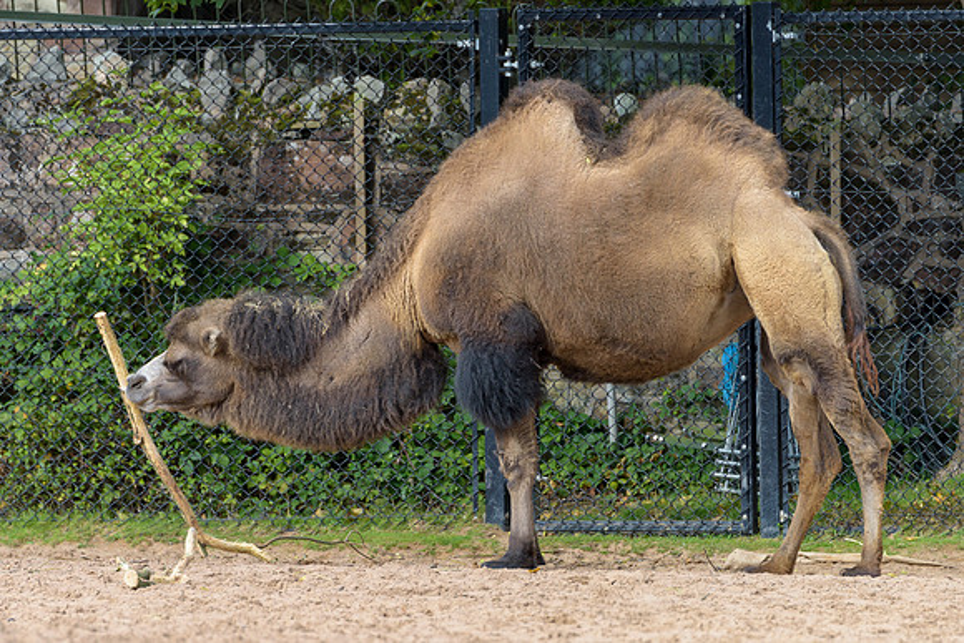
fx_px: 14300
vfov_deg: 2.6
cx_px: 410
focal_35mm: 534
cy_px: 357
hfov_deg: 3.9
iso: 400
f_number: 5.6
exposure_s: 1/800
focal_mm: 400
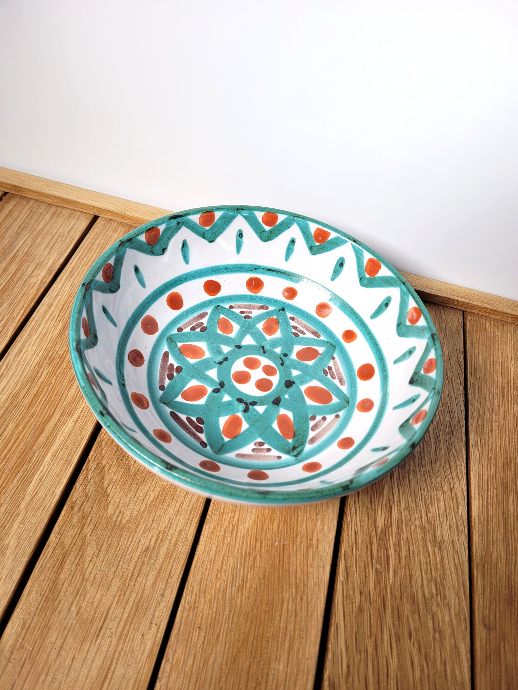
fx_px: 519
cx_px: 259
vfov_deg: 67.3
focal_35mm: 26
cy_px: 345
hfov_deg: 53.1
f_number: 1.8
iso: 40
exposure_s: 1/515
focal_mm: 5.4
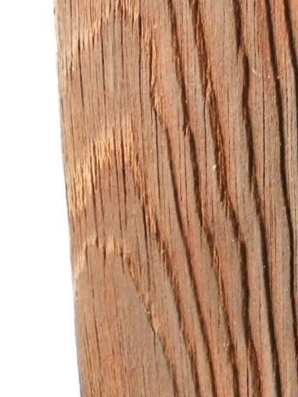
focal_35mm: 68
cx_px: 329
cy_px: -116
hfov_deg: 20.6
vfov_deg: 24.9
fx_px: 780
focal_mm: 4.6
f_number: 2.8
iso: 250
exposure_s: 1/30
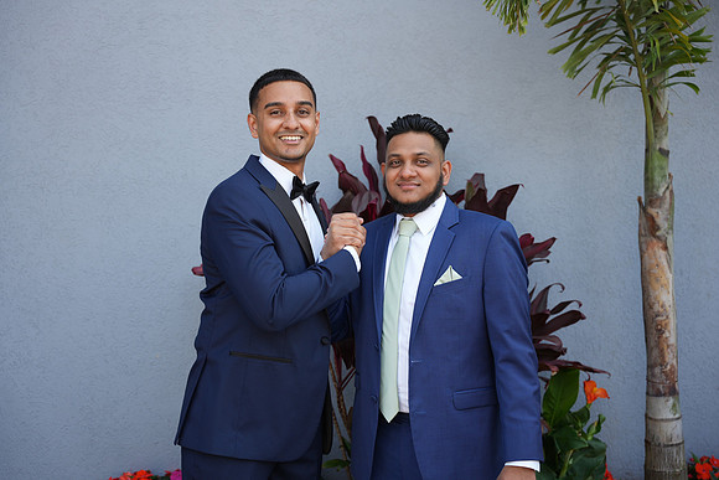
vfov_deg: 24.8
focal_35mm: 55
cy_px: 240
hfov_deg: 36.4
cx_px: 360
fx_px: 1093
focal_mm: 54.7
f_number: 2.8
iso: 125
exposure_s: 1/320
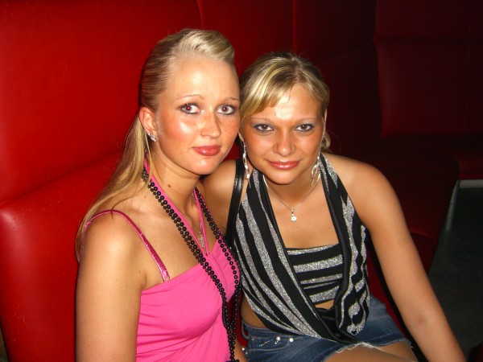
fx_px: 530
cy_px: 181
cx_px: 242
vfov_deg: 37.7
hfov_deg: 49.0
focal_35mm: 38
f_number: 2.8
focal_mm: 7.9
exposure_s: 1/60
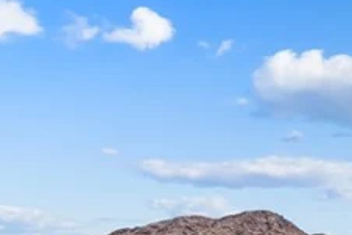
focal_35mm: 77
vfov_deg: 16.5
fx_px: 753
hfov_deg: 26.0
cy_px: 325
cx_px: 262
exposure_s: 1/8000
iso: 400
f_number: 8
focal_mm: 17
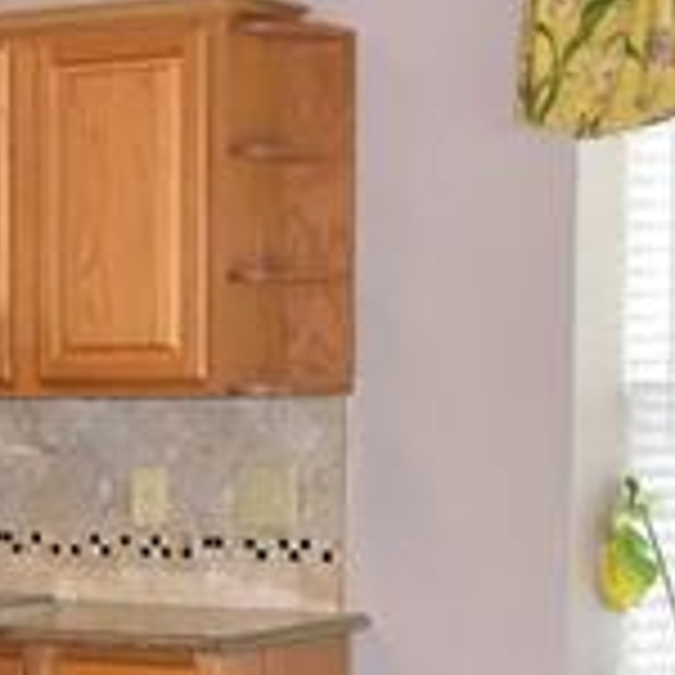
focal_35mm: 122
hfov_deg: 13.9
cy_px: 562
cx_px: -104
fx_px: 2691
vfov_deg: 14.2
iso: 4000
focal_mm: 14
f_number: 8
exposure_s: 1/60
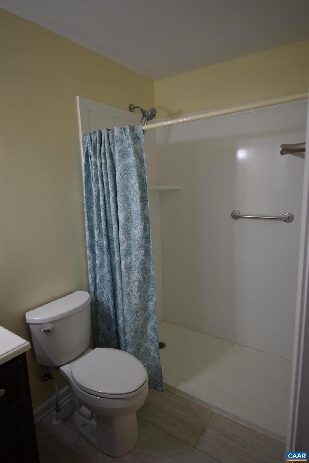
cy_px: 232
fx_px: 270
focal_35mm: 21
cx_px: 154
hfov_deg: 59.6
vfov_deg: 81.2
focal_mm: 14
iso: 500
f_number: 5
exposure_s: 1/60
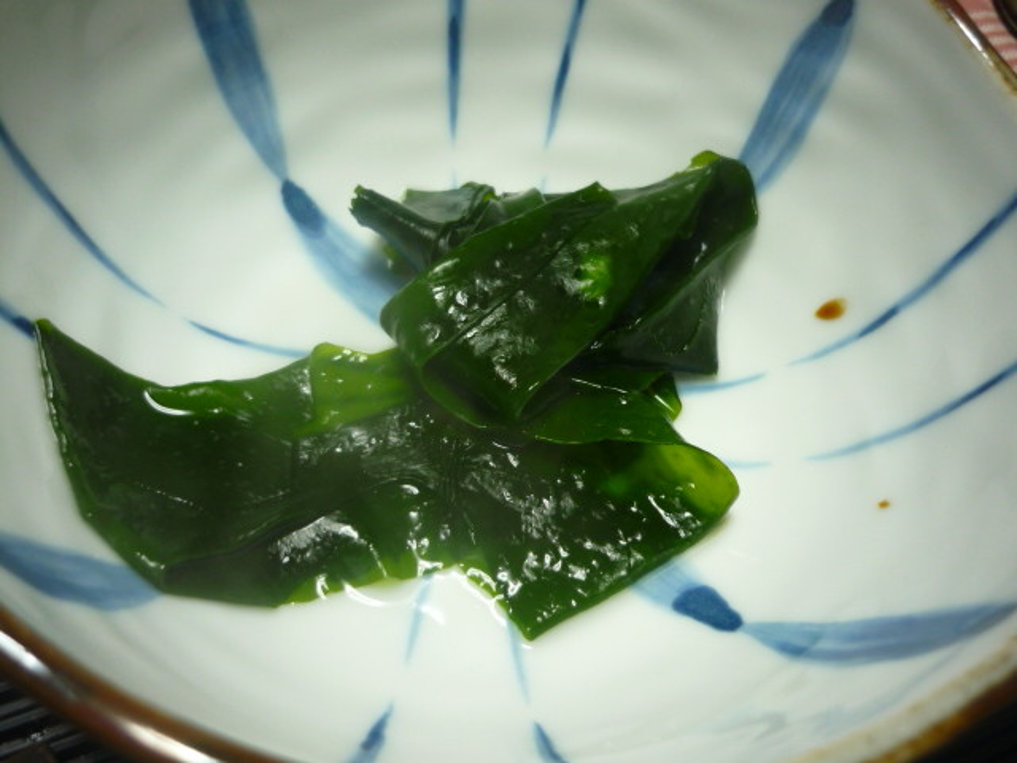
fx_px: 970
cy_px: 382
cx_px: 508
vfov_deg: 42.9
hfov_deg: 55.4
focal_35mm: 33
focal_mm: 5.5
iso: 160
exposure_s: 1/30
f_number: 2.8
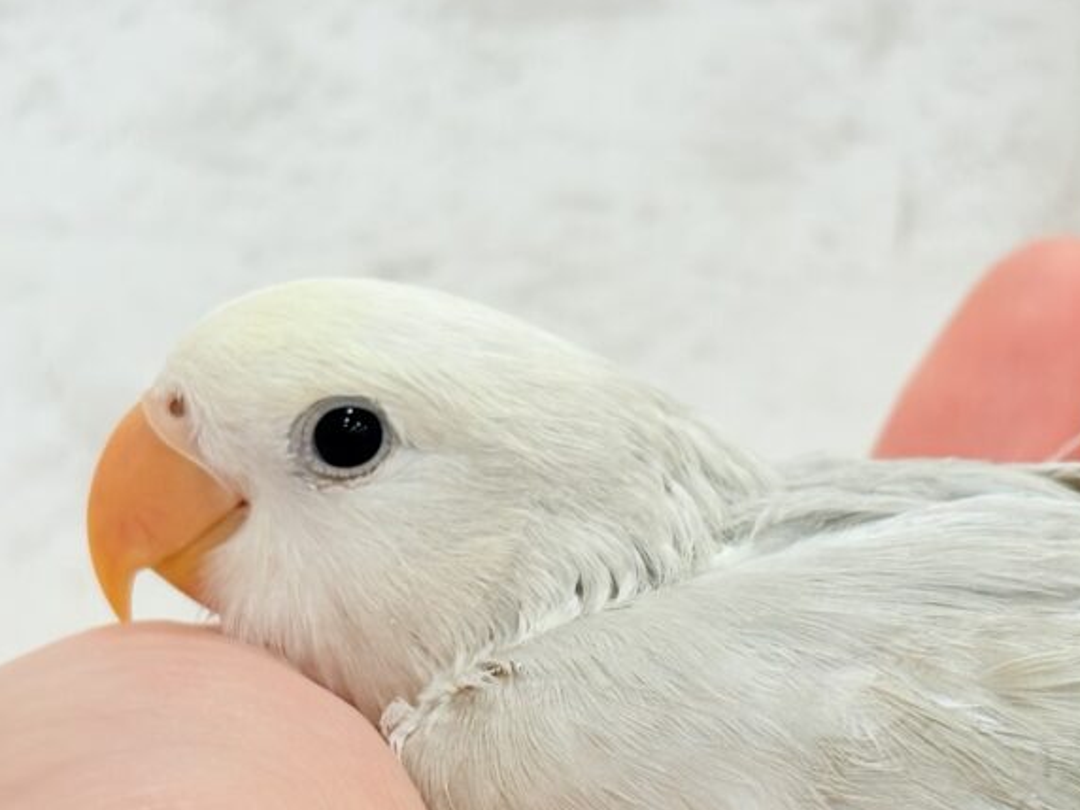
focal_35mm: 109
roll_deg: -2.5
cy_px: 497
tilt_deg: -7.2
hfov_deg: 18.0
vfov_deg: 13.6
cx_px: 755
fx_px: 3401
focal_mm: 5.96
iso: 64
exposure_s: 1/100
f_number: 1.6
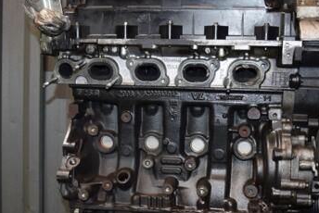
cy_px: 137
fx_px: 487
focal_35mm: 55
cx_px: 170
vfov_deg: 24.6
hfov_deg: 36.3
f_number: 5
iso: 800
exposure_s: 1/60
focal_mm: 21
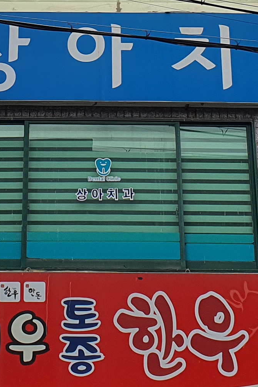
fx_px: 1161
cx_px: 81
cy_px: -23
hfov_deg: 12.7
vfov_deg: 18.3
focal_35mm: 108
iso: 50
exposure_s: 1/1940
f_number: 2.4
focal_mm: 4.3
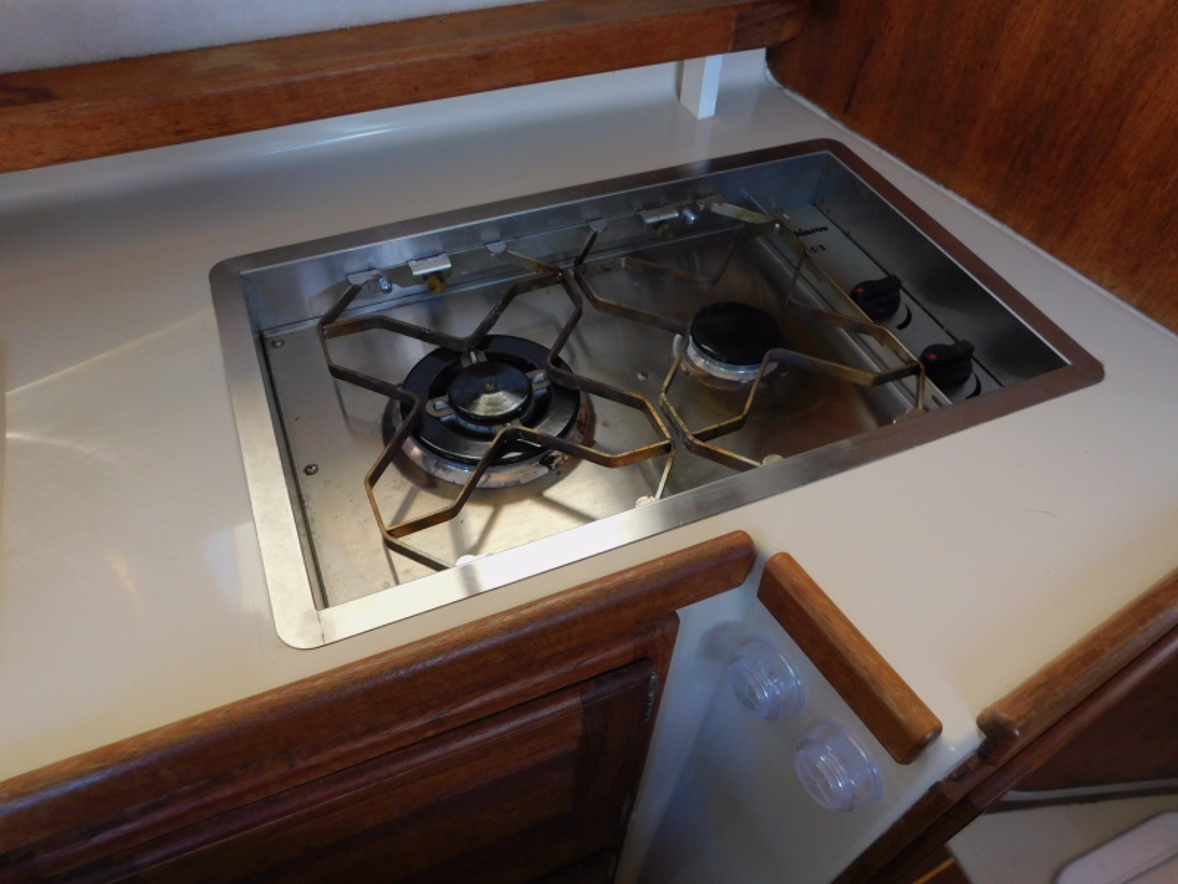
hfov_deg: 71.6
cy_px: 442
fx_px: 817
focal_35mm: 24
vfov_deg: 56.8
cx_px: 589
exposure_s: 1/30
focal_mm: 4.1
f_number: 3
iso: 140
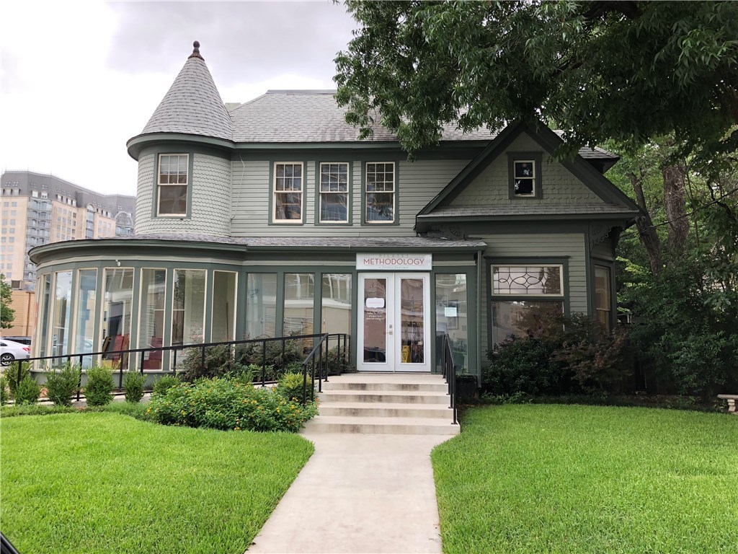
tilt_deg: +7.6
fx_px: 597
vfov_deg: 49.7
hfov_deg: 63.4
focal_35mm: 28
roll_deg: -0.3
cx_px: 369
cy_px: 277
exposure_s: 1/243
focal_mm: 4
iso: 20
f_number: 1.8
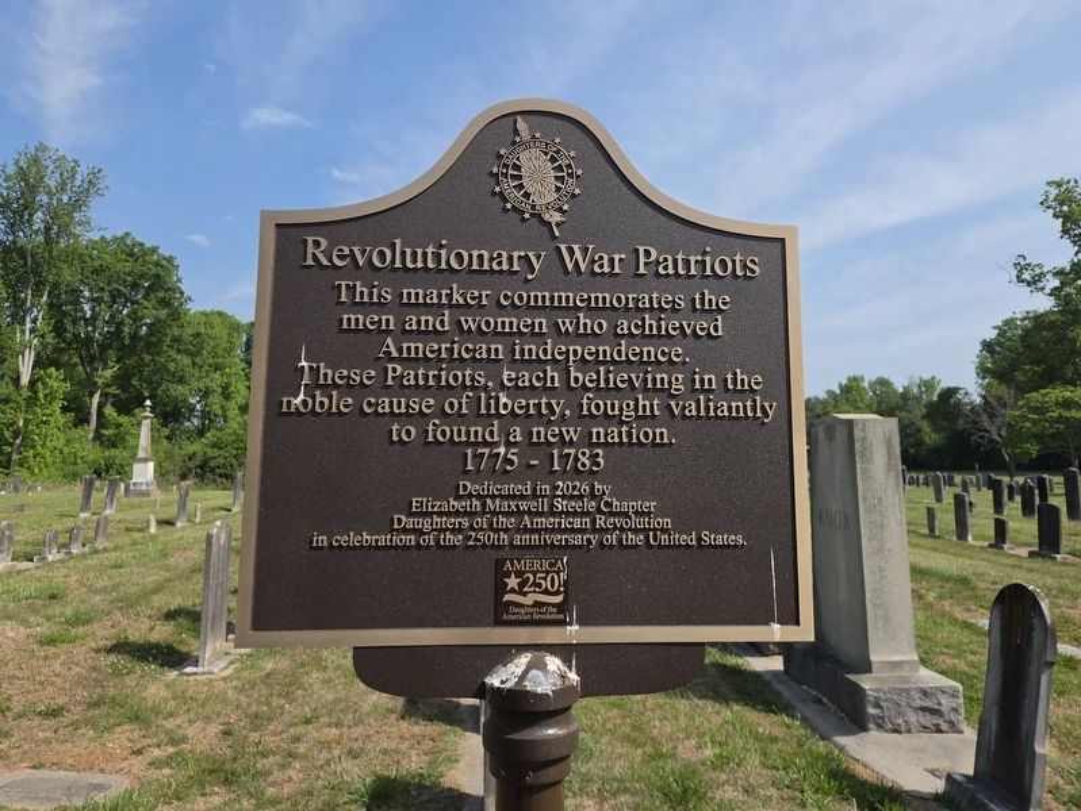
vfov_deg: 58.9
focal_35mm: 23
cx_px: 540
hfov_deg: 73.9
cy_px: 406
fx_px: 719
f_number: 1.8
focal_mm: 5.4
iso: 80
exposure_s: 1/5000
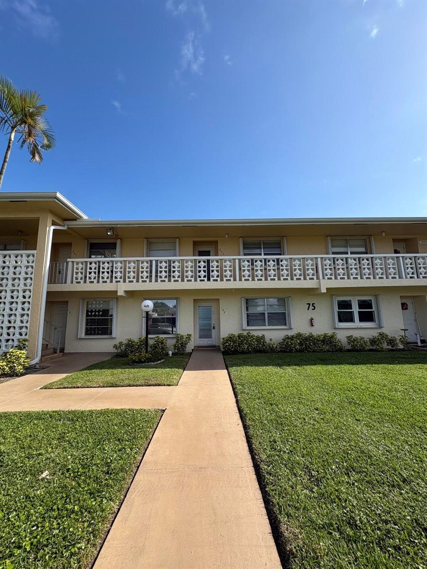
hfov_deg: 85.7
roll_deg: +0.9
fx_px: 230
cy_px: 284
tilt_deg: +8.7
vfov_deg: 102.1
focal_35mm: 14
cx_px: 214
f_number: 2.2
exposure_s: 1/1449
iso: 40
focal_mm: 2.22
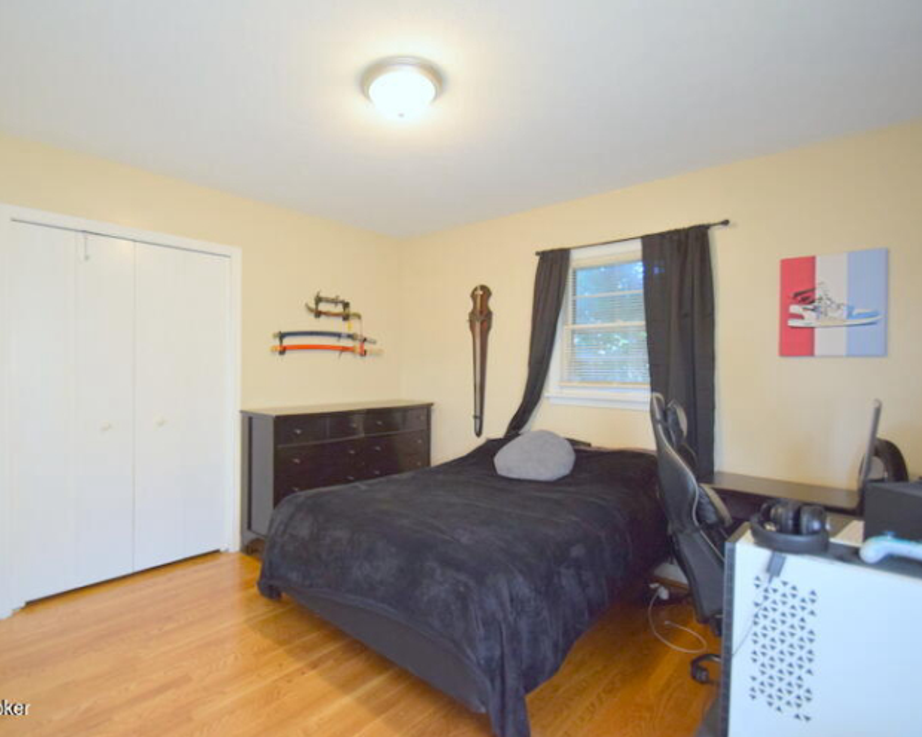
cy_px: 368
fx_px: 464
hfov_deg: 89.1
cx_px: 398
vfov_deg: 77.0
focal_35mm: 17
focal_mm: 10
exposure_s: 1/60
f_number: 3.5
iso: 1100
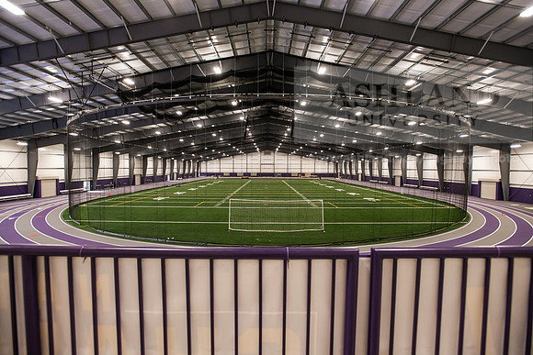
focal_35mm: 17
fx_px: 252
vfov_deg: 70.5
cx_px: 266
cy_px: 178
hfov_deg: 93.3
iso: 1600
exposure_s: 1/160
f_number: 4
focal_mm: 17
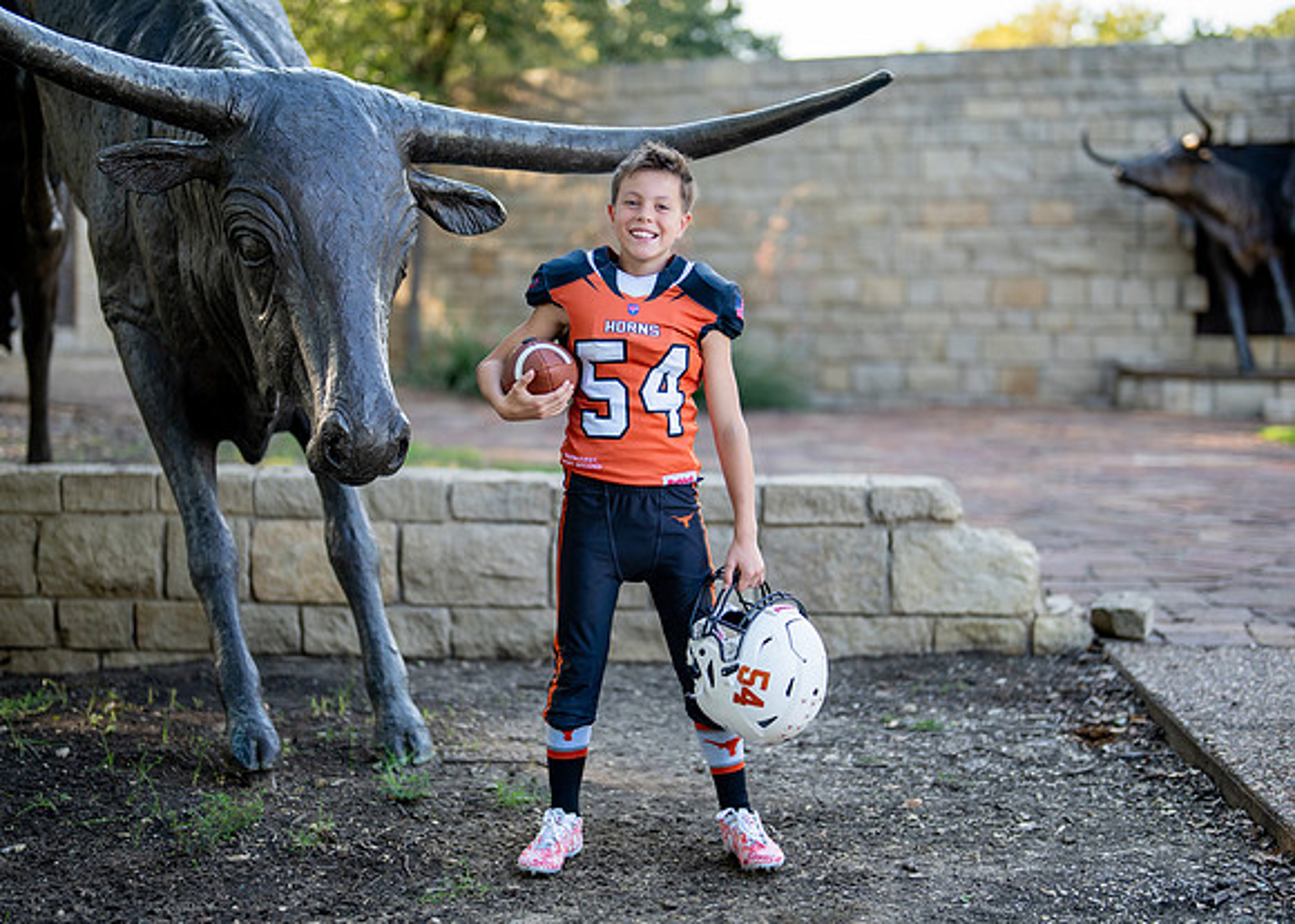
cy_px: 462
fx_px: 2282
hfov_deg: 31.7
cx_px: 655
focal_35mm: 62
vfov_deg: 22.9
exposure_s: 1/1600
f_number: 1.2
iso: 200
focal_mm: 50
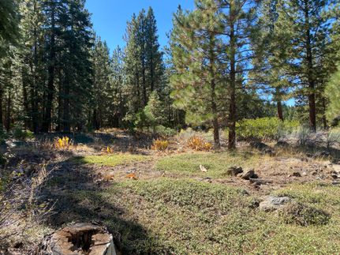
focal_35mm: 26
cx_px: 170
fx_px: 255
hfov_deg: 67.3
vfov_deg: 53.0
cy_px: 128
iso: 32
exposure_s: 1/877
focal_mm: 4.25
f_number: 1.8
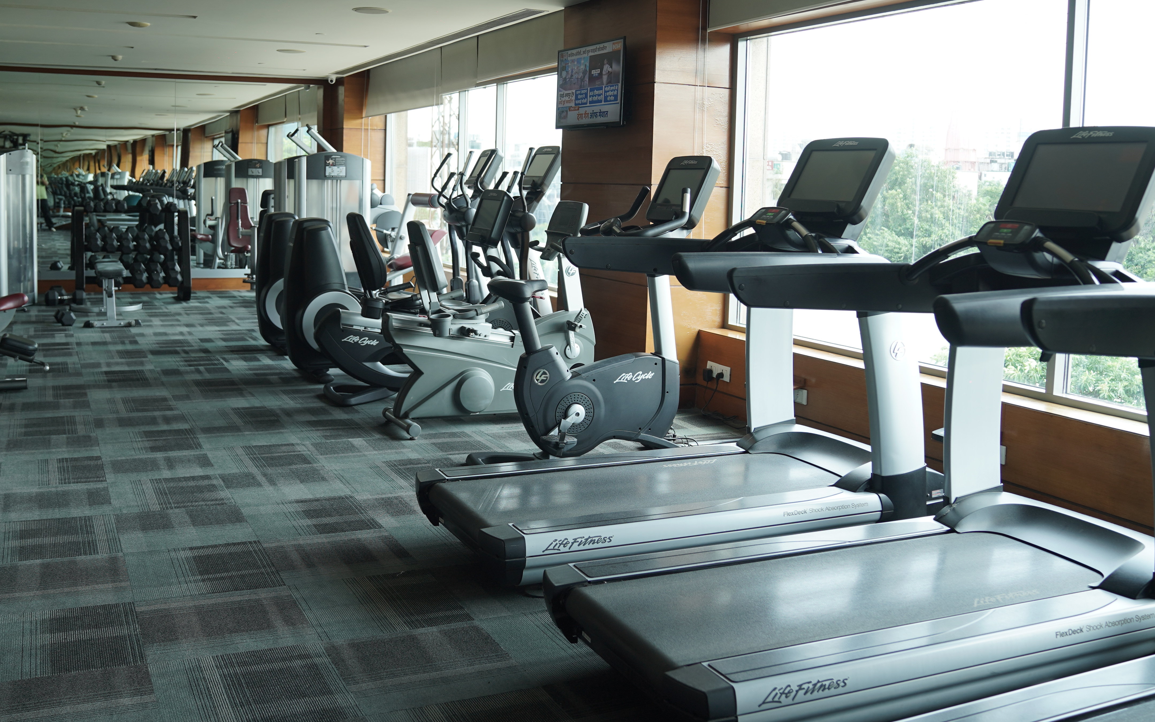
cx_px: 529
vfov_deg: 37.0
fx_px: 1070
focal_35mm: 34
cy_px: 265
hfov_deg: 56.6
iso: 100
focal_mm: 24
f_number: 2.8
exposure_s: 1/80
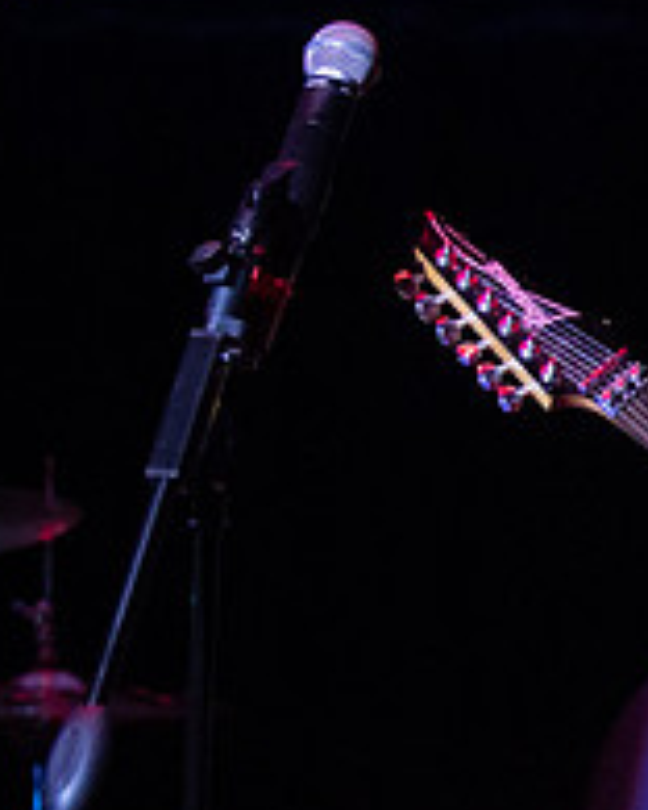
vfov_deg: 5.9
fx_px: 7863
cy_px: 643
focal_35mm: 328
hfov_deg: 4.6
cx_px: 1321
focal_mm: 70
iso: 1600
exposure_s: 1/200
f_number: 2.8
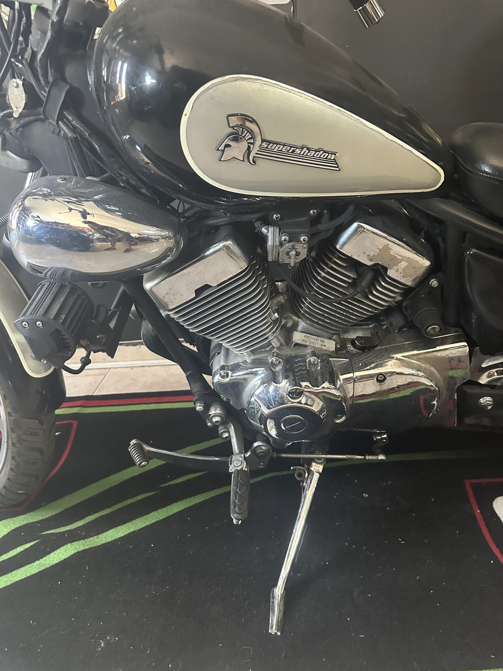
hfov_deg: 56.8
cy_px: 336
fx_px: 465
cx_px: 252
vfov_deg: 71.6
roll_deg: +3.5
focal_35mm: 24
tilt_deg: -20.9
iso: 1000
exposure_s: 1/45
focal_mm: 6.86
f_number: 1.78
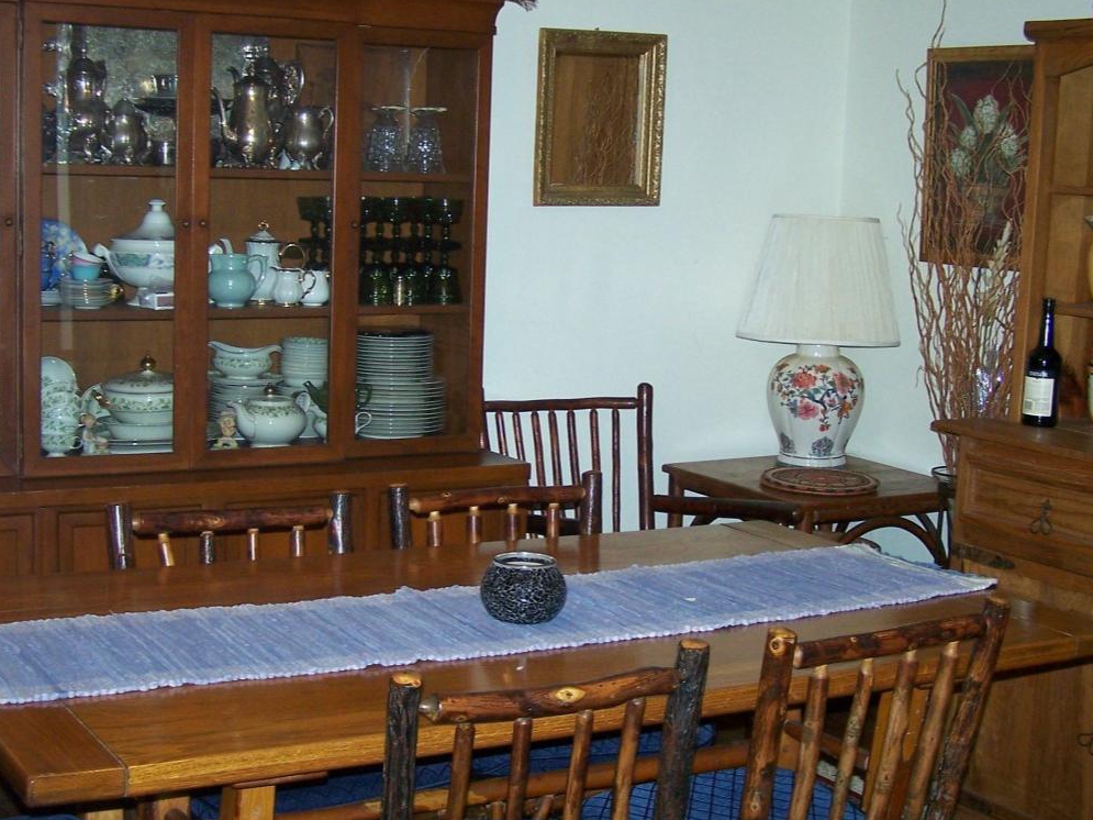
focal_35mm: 55
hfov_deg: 34.9
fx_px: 1736
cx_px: 592
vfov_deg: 26.6
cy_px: 413
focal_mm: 6.3
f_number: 2.8
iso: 160
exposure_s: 1/60
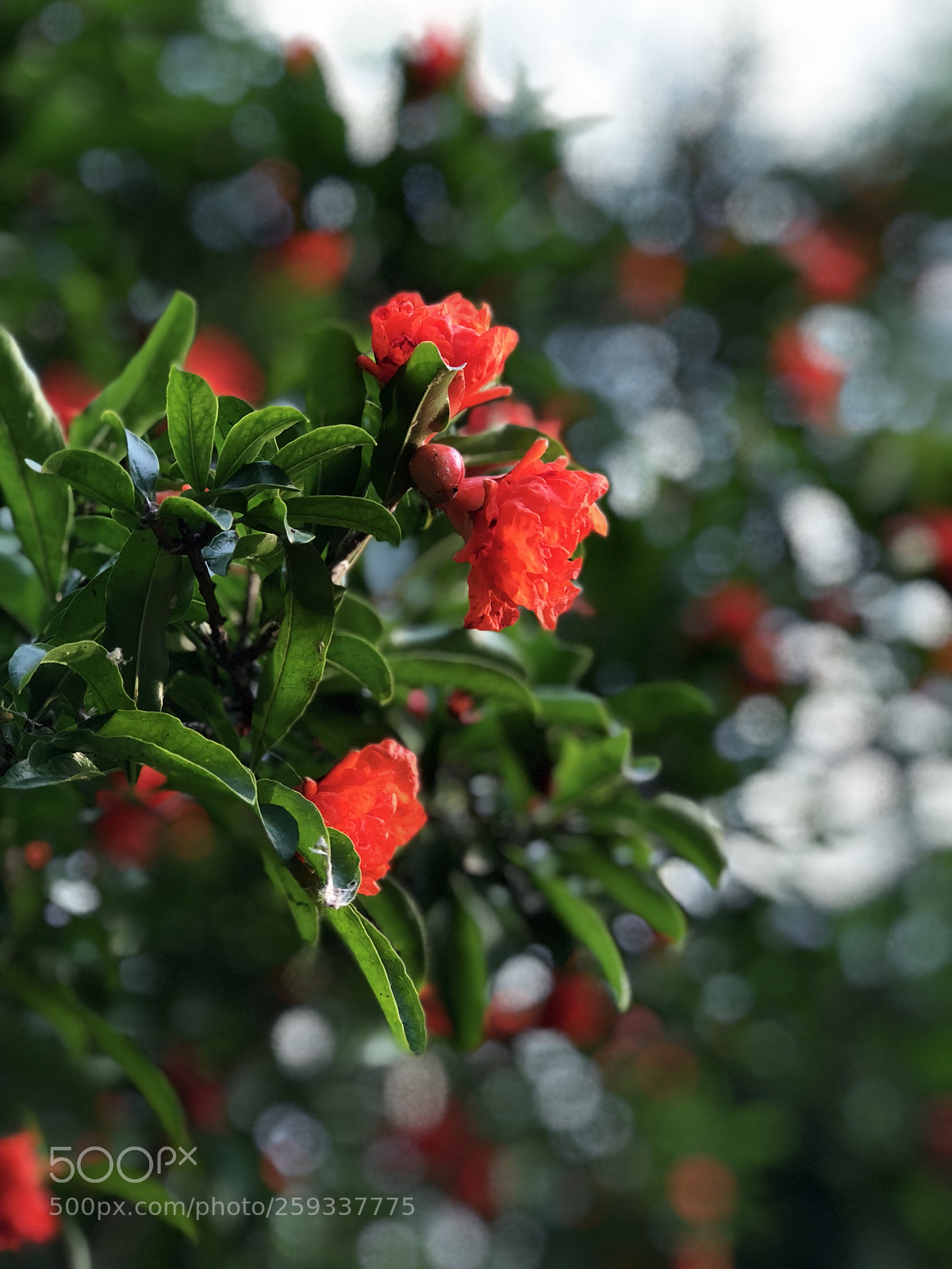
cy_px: 634
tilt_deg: +29.8
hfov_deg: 25.7
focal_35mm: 57
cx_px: 476
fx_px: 2090
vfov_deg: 33.8
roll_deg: -0.3
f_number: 2.8
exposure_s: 1/60
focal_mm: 6.6
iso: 50
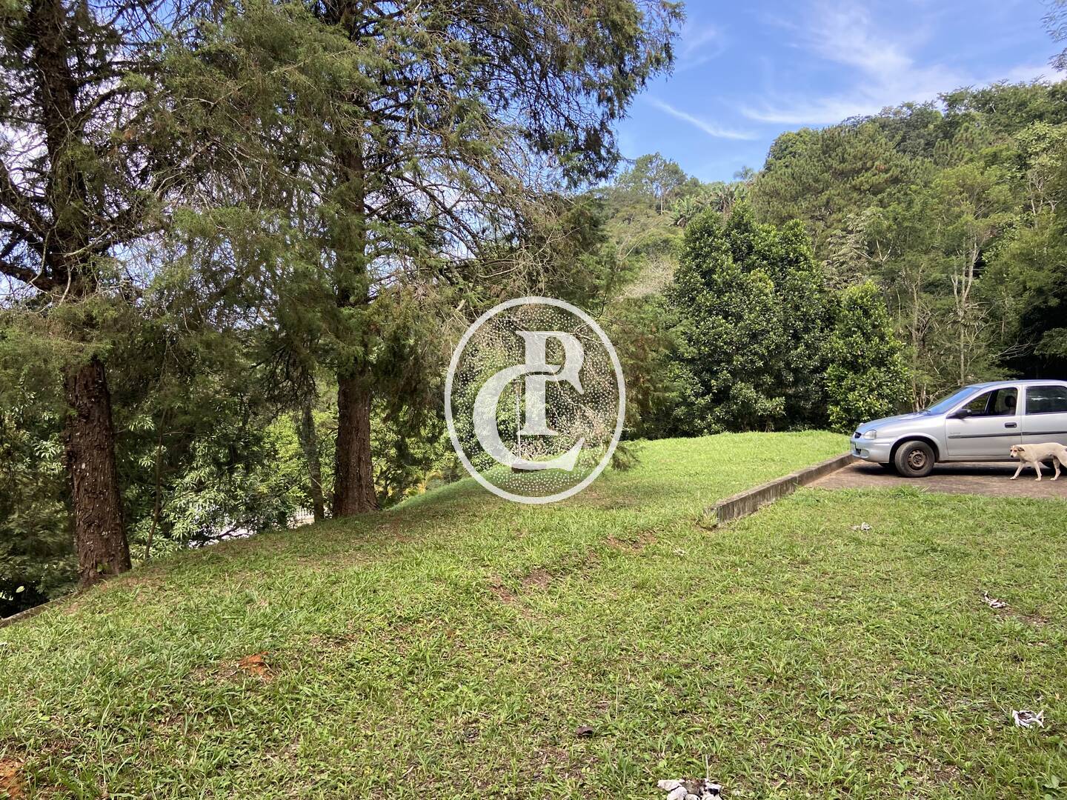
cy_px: 400
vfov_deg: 53.1
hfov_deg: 67.3
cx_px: 534
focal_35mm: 26
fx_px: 801
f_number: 1.8
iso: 32
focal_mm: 4.25
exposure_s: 1/302
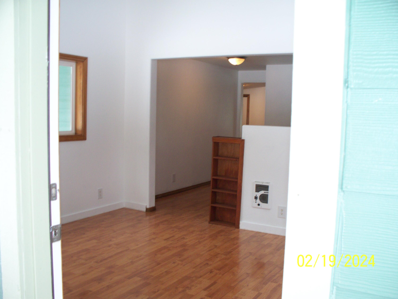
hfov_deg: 51.3
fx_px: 414
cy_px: 150
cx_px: 199
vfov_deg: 39.7
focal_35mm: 36
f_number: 2.8
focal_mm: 7.54
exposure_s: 1/60
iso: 160
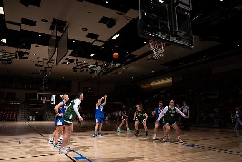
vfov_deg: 47.2
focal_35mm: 28
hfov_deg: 66.4
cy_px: 80
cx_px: 120
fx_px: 185
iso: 100
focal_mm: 24
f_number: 5
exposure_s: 1/125
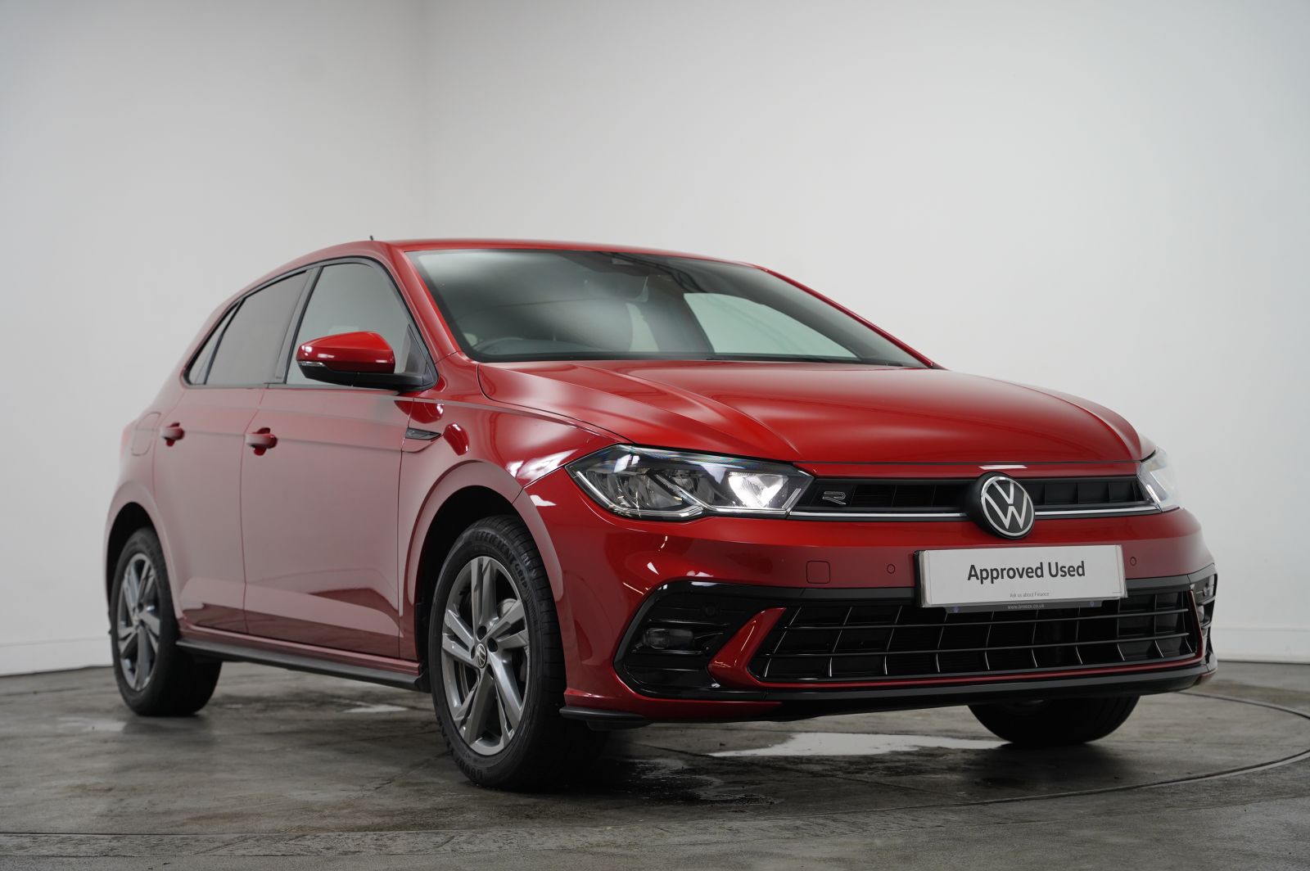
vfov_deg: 23.0
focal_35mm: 59
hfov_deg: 34.1
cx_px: 655
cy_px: 436
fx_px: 2138
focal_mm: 58.8
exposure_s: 1/160
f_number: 4
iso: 1000
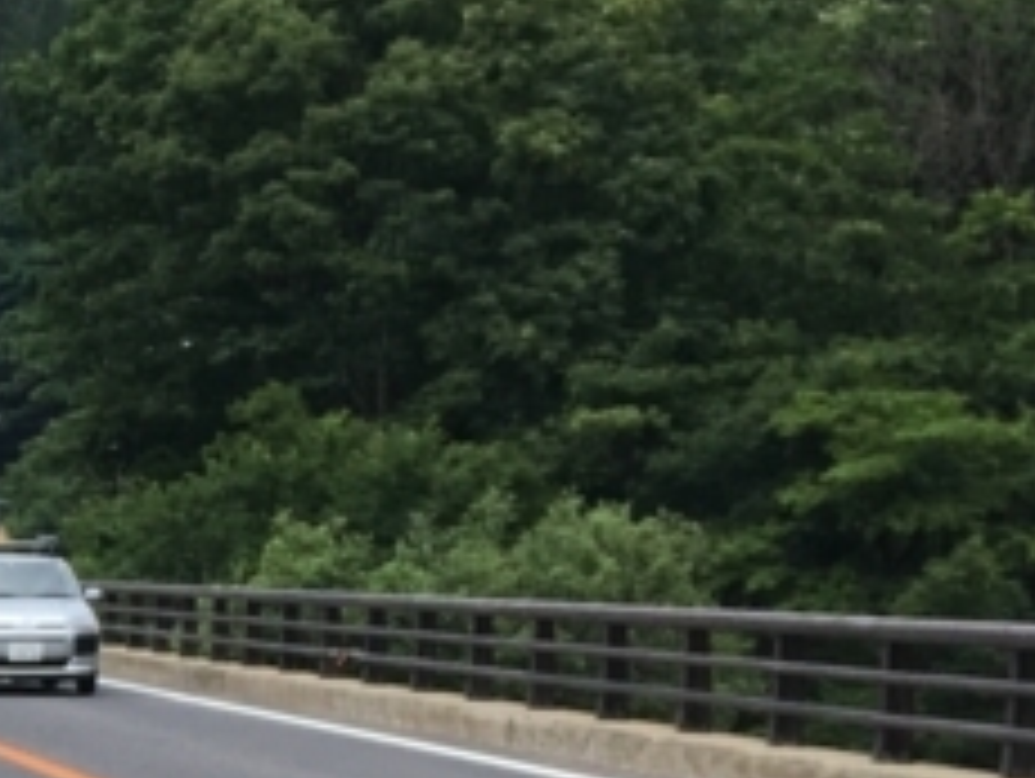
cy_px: 994
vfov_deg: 11.2
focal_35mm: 129
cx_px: -1094
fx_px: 3861
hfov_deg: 13.1
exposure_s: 1/1131
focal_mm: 4.15
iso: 25
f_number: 2.2
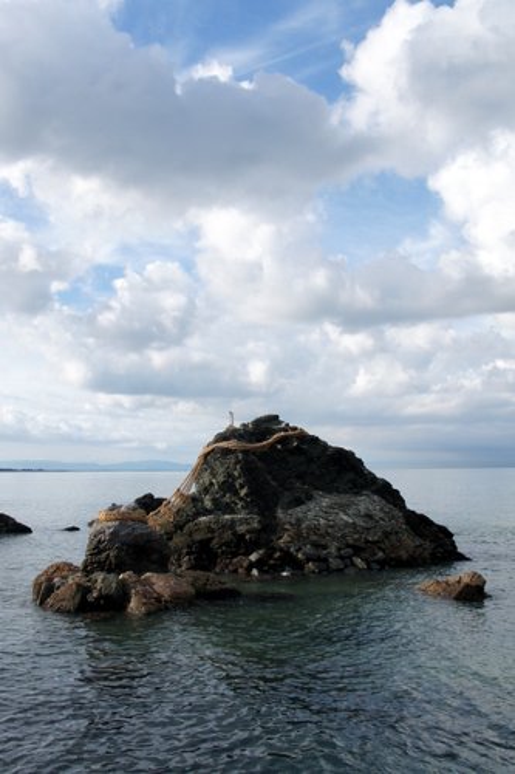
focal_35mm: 34
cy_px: 387
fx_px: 741
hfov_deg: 38.3
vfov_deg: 55.1
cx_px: 258
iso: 200
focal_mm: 23
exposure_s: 1/500
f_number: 7.1
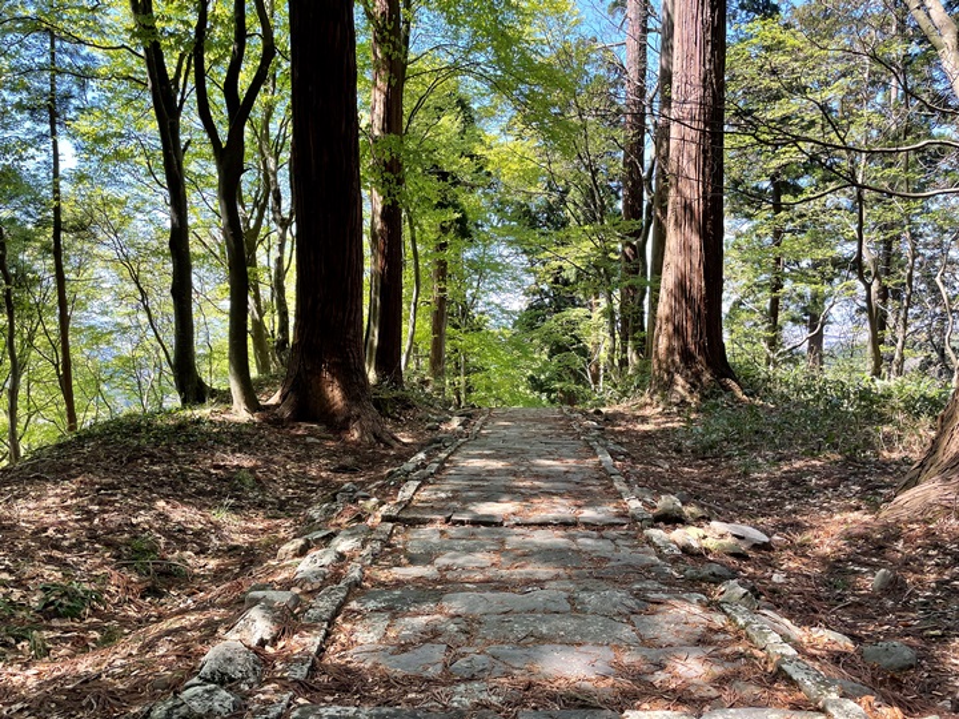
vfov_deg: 53.1
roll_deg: +1.4
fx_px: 720
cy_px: 360
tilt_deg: -3.6
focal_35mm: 26
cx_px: 480
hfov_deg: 67.3
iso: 32
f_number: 1.6
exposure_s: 1/250
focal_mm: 4.2
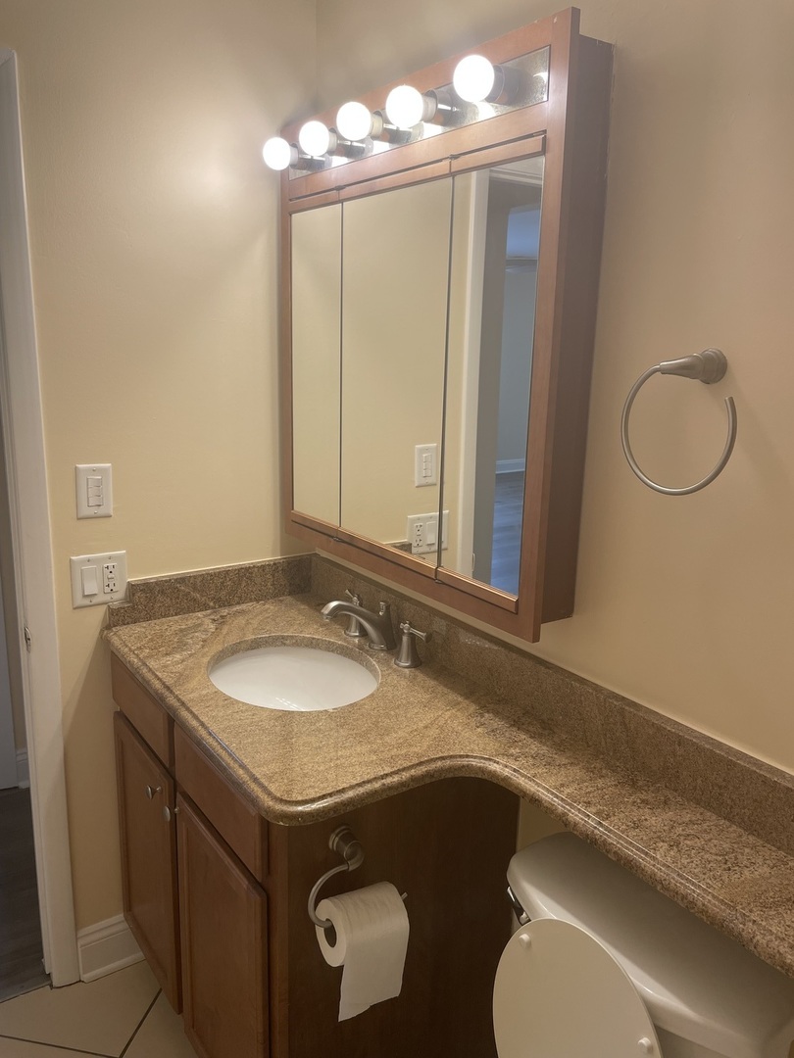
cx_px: 397
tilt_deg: -12.5
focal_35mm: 26
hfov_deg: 53.1
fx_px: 795
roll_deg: -1.6
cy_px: 529
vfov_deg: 67.3
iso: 50
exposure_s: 1/120
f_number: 1.6
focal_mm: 4.2
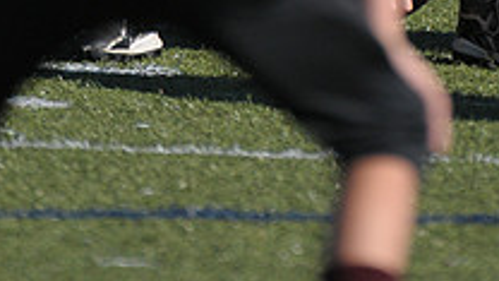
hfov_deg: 1.2
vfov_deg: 0.7
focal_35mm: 1749
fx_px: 23142
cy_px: -401
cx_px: 411
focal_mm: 400
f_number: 4
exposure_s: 1/4000
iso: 640
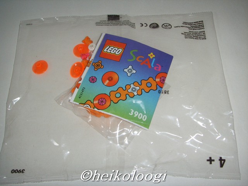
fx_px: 279
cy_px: 93
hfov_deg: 47.9
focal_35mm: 39
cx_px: 124
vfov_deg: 36.8
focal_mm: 6.6
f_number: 3.5
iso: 100
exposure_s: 1/45
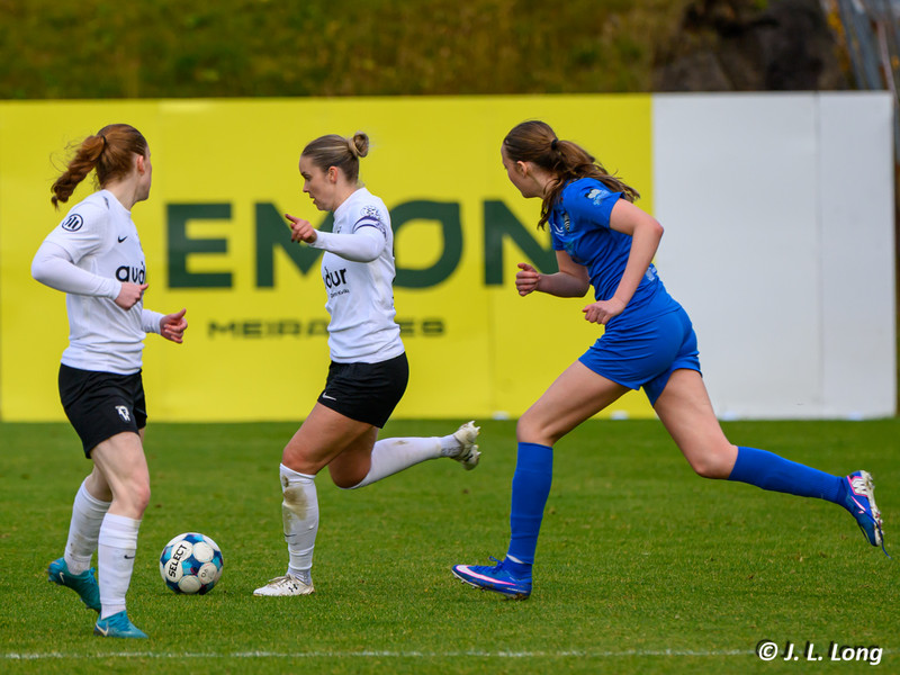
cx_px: 406
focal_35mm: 716
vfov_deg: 2.1
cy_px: 333
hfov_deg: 2.8
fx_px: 18623
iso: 640
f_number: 6.3
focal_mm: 490
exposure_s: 1/1000
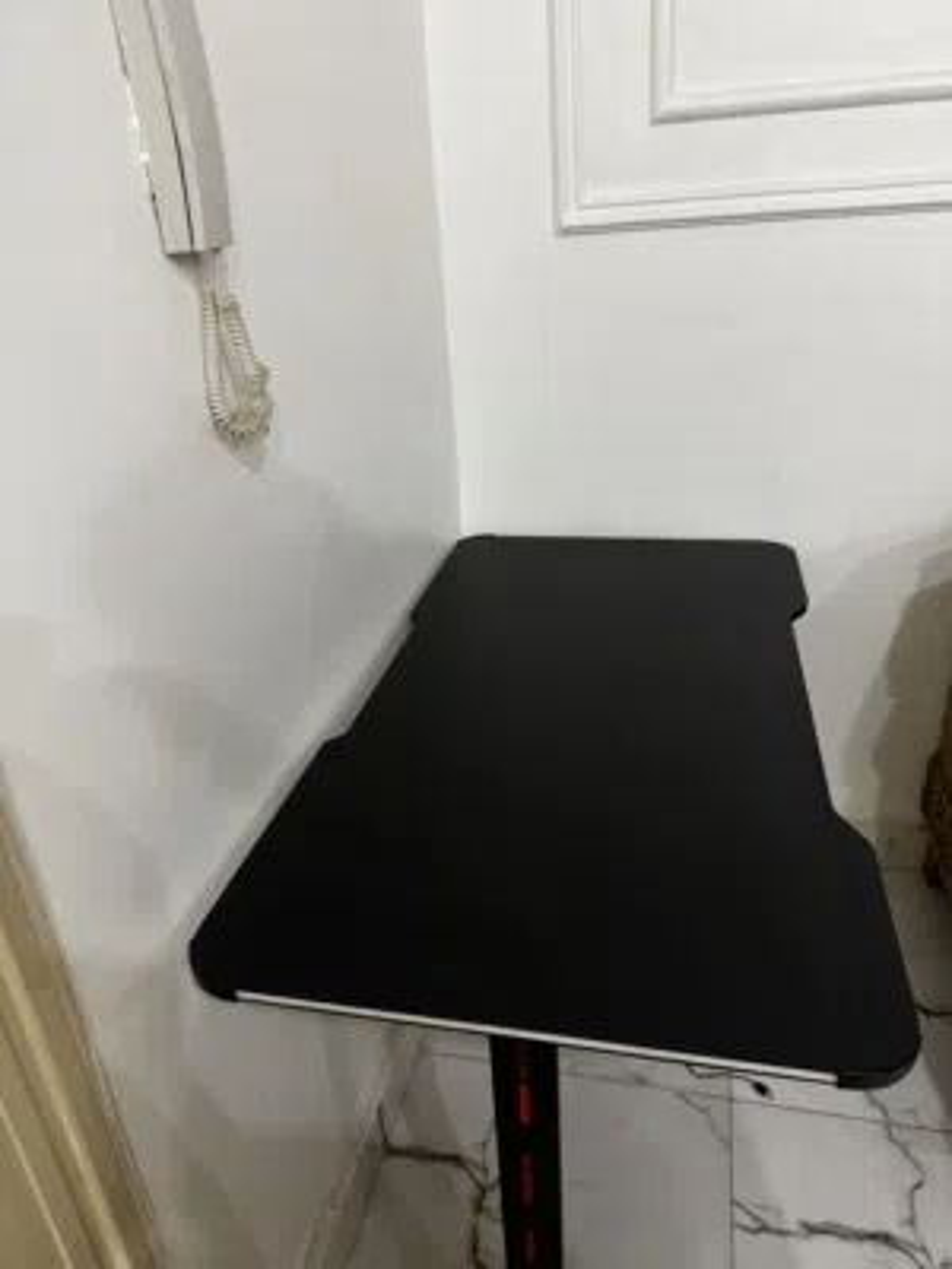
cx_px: 476
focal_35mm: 24
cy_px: 634
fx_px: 880
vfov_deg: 71.6
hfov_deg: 56.8
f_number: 1.78
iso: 640
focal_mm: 6.76
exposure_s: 1/50
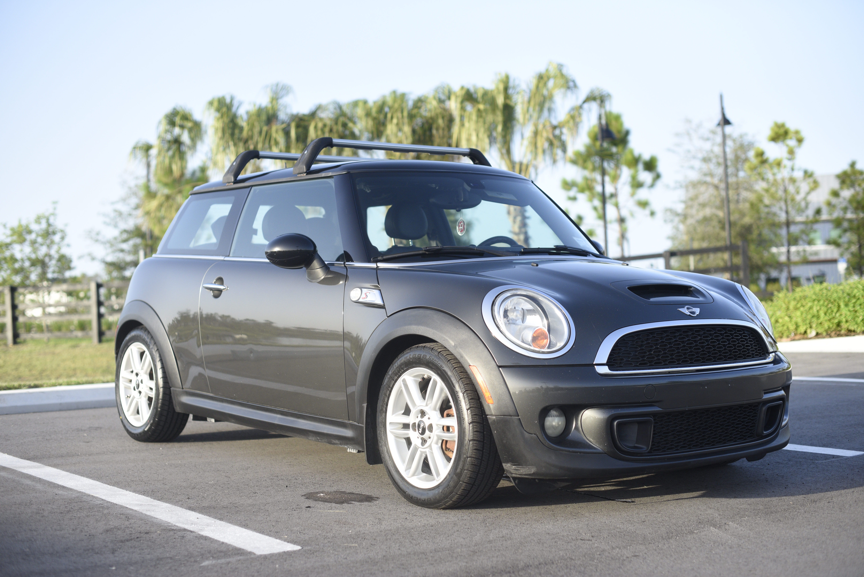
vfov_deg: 27.0
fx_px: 1200
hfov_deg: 39.6
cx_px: 432
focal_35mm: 50
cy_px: 288
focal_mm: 50
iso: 800
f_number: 2.8
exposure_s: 1/4000
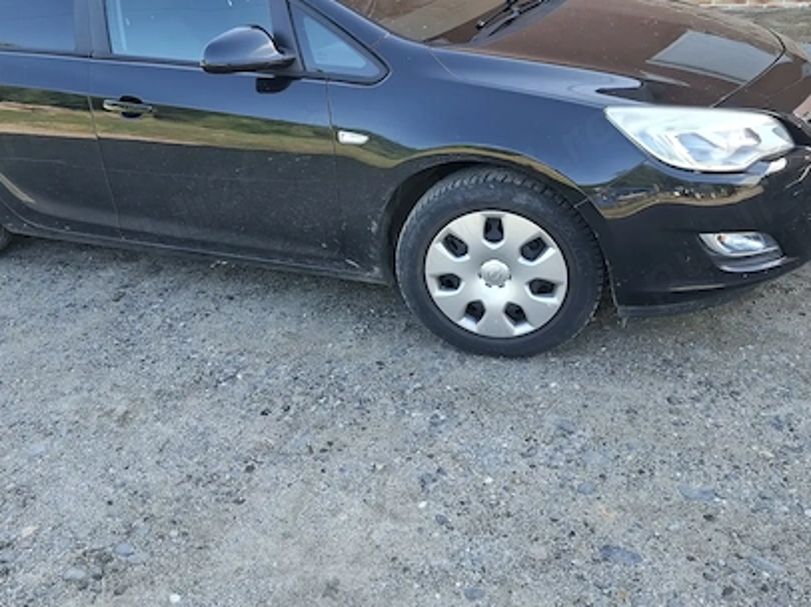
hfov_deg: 53.8
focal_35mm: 34
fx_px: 796
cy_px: 226
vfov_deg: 41.4
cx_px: 348
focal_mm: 5.54
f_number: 1.8
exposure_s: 1/115
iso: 50
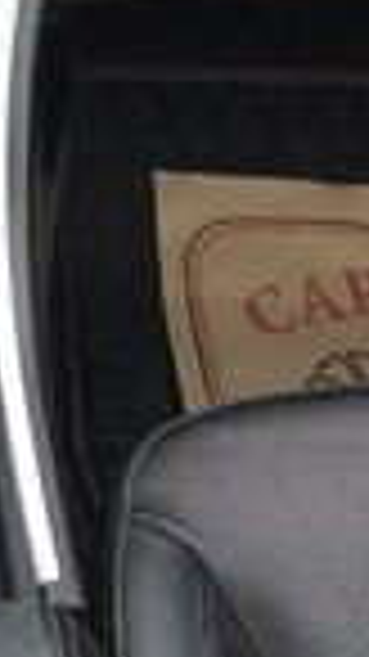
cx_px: -220
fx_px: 1863
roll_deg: +1.6
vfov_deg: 18.4
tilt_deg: -18.9
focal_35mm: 107
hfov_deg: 10.8
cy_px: -243
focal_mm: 4.15
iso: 32
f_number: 2.2
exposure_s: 1/110
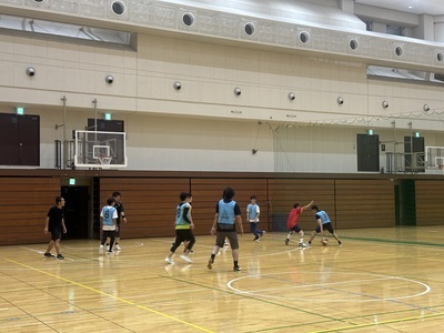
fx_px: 616
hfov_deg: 39.7
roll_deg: +0.5
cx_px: 222
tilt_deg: +1.5
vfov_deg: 30.3
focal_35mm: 48
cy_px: 166
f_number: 1.78
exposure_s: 1/50
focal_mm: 6.86
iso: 80
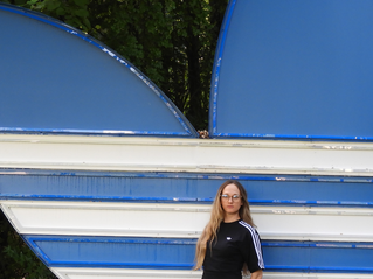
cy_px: 189
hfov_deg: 13.1
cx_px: 312
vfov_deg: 9.9
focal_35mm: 150
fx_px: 1616
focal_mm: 11.6
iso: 110
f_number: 4.2
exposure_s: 1/30
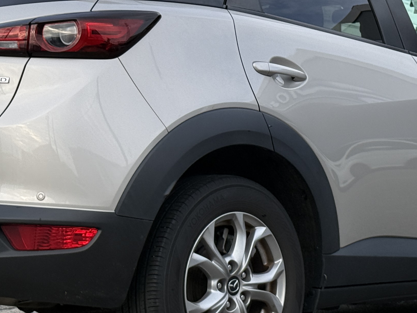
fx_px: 1434
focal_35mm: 119
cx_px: 240
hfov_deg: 16.5
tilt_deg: +2.6
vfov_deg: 12.4
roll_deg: -0.9
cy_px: 116
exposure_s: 1/1330
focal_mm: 6.76
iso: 64
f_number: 1.78
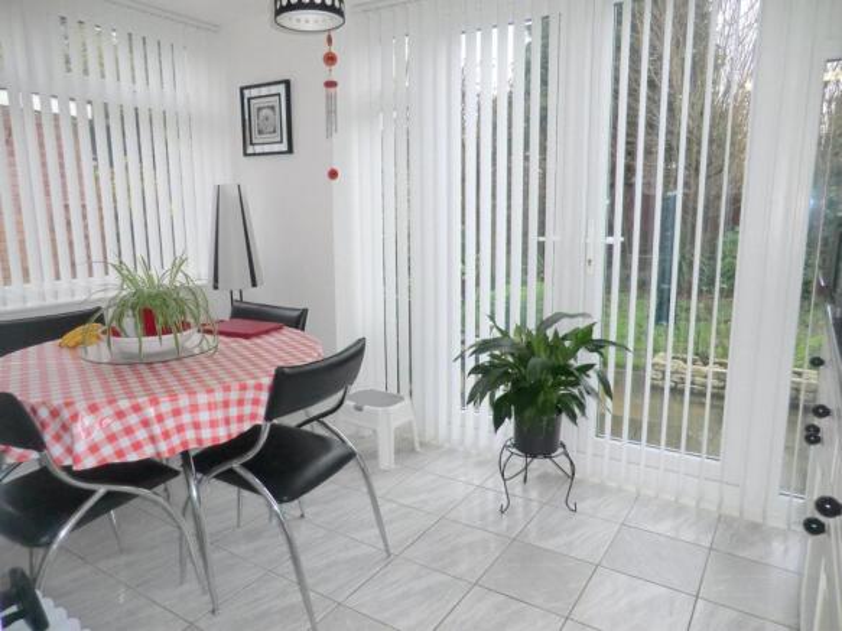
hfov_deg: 71.6
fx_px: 584
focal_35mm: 24
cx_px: 421
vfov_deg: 56.8
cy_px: 316
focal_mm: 4.3
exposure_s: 1/60
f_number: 3.2
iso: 400
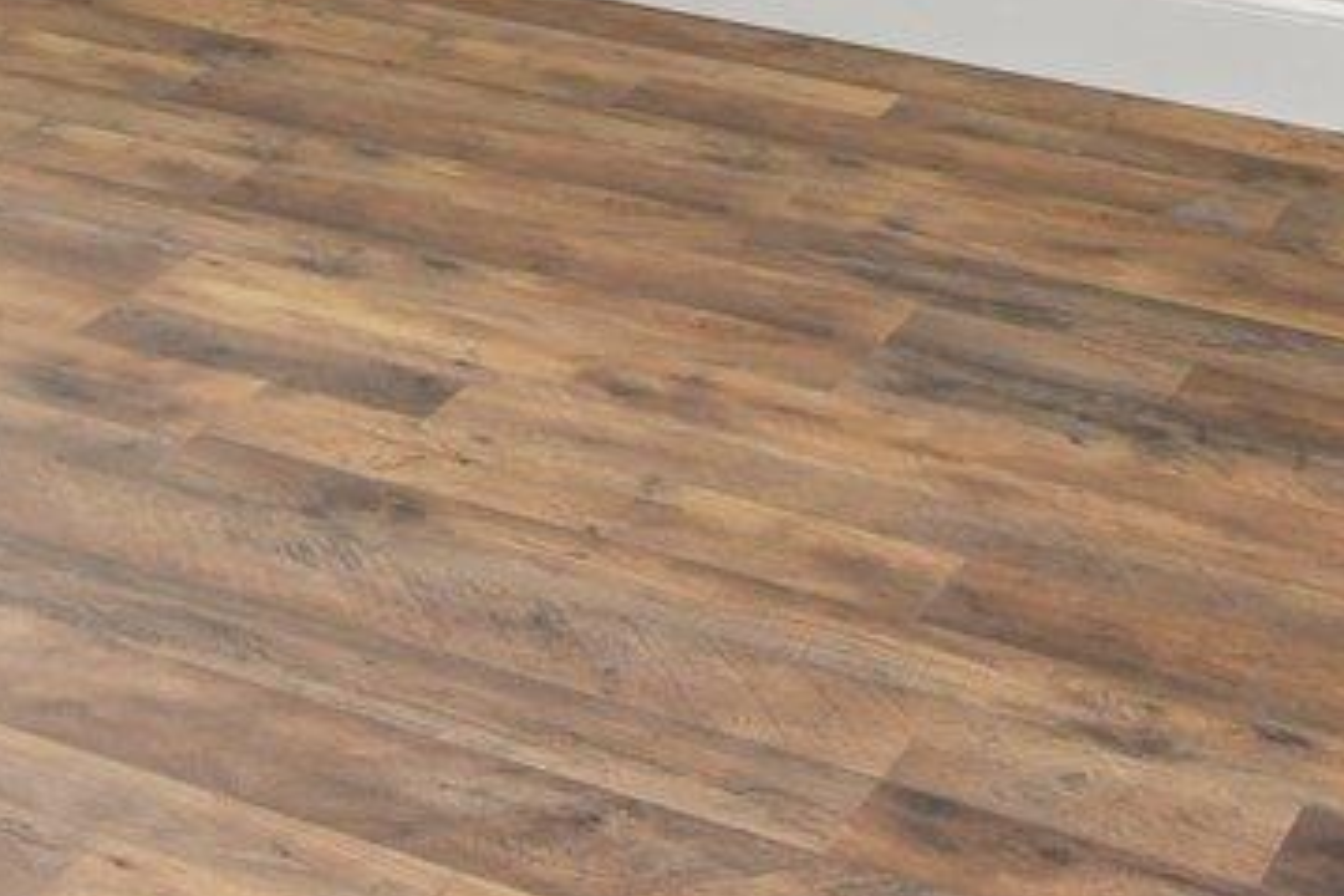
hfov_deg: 22.1
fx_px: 3397
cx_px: 276
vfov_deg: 12.5
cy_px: -1092
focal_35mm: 91
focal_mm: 16
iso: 400
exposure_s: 1/1.67
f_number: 10
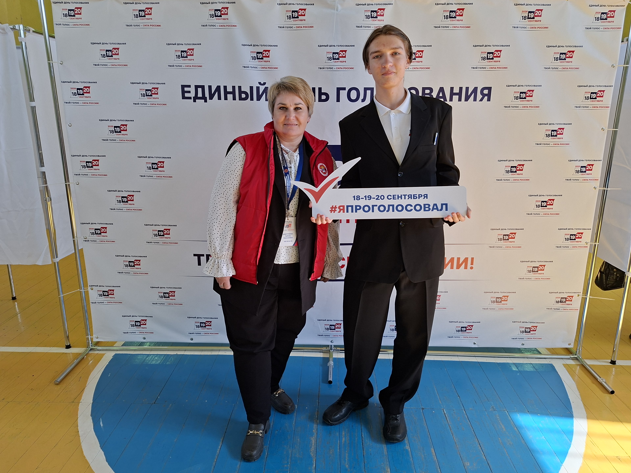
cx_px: 316
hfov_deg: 71.6
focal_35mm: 24
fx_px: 437
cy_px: 238
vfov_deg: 56.8
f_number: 1.8
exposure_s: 1/114
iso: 50
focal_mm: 5.54
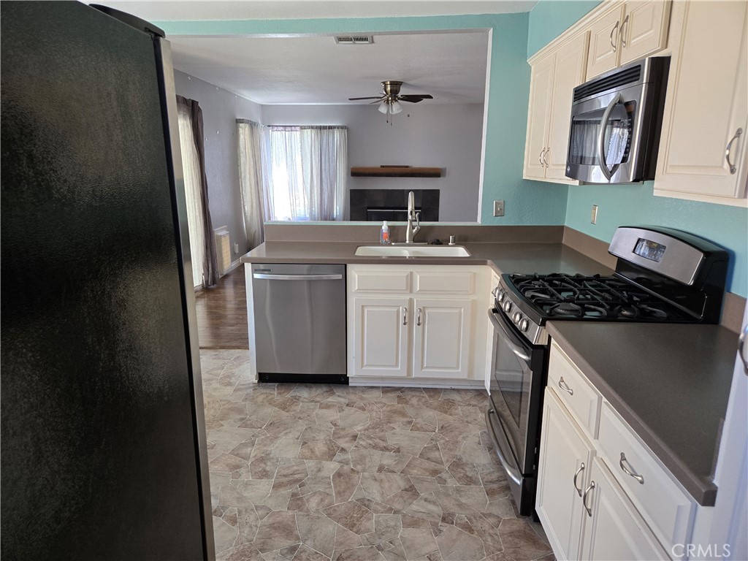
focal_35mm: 23
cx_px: 374
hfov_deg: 73.9
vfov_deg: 58.9
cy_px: 280
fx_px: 497
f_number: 1.8
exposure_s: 1/120
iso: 200
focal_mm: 5.4
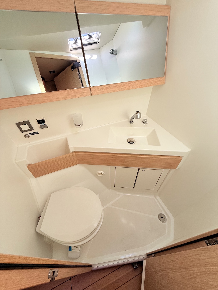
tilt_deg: -43.2
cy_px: 145
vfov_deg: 102.1
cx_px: 109
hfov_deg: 85.7
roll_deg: -0.1
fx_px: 118
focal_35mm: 14
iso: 50
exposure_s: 1/99
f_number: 2.2
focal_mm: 2.22
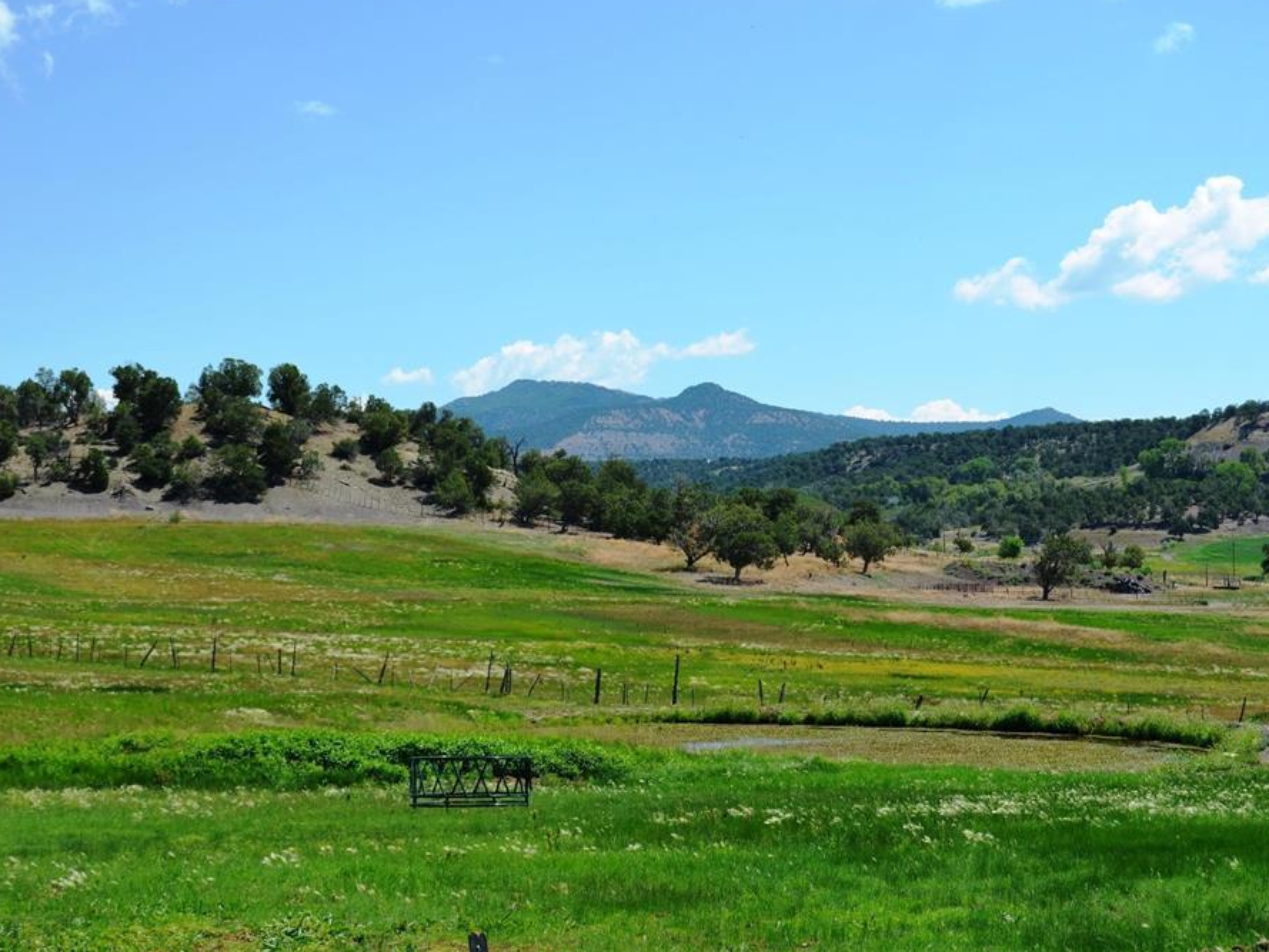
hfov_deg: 30.7
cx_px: 717
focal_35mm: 63
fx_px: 2310
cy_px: 470
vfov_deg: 23.3
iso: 100
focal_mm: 38
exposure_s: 1/250
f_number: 8
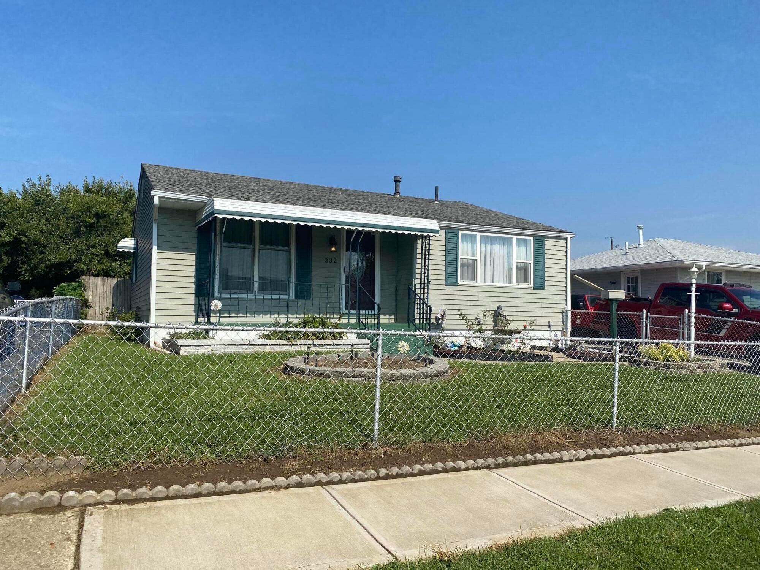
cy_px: 285
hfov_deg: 67.3
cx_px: 380
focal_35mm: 26
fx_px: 571
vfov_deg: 53.1
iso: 32
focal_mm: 4.25
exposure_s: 1/3984
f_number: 1.8
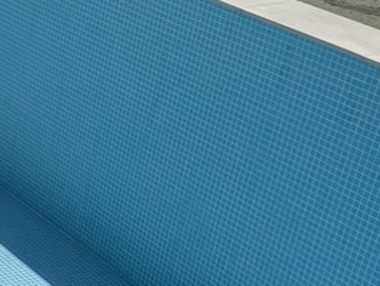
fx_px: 1099
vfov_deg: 14.7
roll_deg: -0.7
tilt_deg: -28.7
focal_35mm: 100
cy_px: 226
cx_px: -304
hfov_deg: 16.4
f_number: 1.8
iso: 32
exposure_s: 1/9615
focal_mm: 4.25
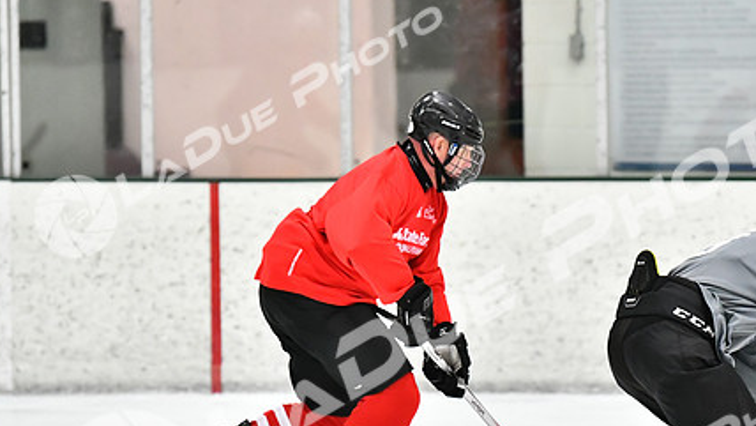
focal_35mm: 277
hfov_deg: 7.8
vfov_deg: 4.4
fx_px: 5554
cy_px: 308
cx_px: 443
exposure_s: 1/1250
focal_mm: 130
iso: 5000
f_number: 2.8
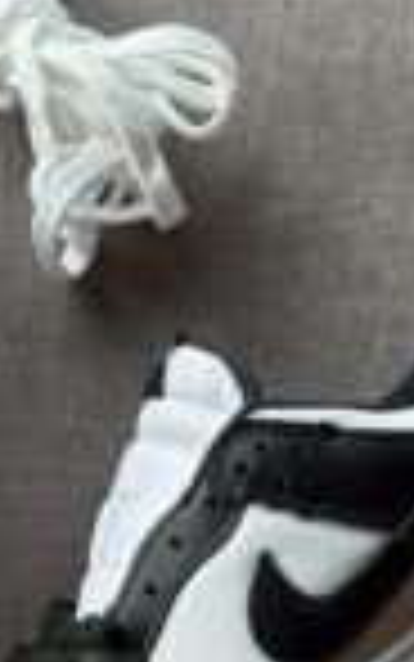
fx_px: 2489
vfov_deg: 15.1
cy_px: 522
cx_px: -14
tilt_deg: -80.3
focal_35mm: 138
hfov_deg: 9.4
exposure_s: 1/261
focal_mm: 6.76
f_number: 1.78
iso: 80
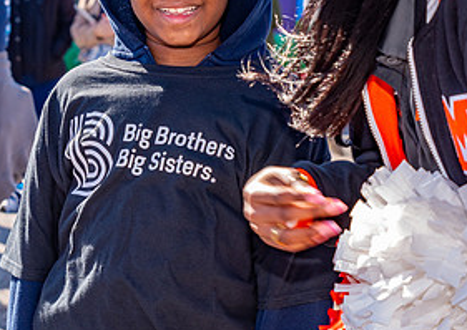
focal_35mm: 136
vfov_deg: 10.5
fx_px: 1799
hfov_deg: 14.8
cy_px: 149
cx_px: 250
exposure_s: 1/200
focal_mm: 55
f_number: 4
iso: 100
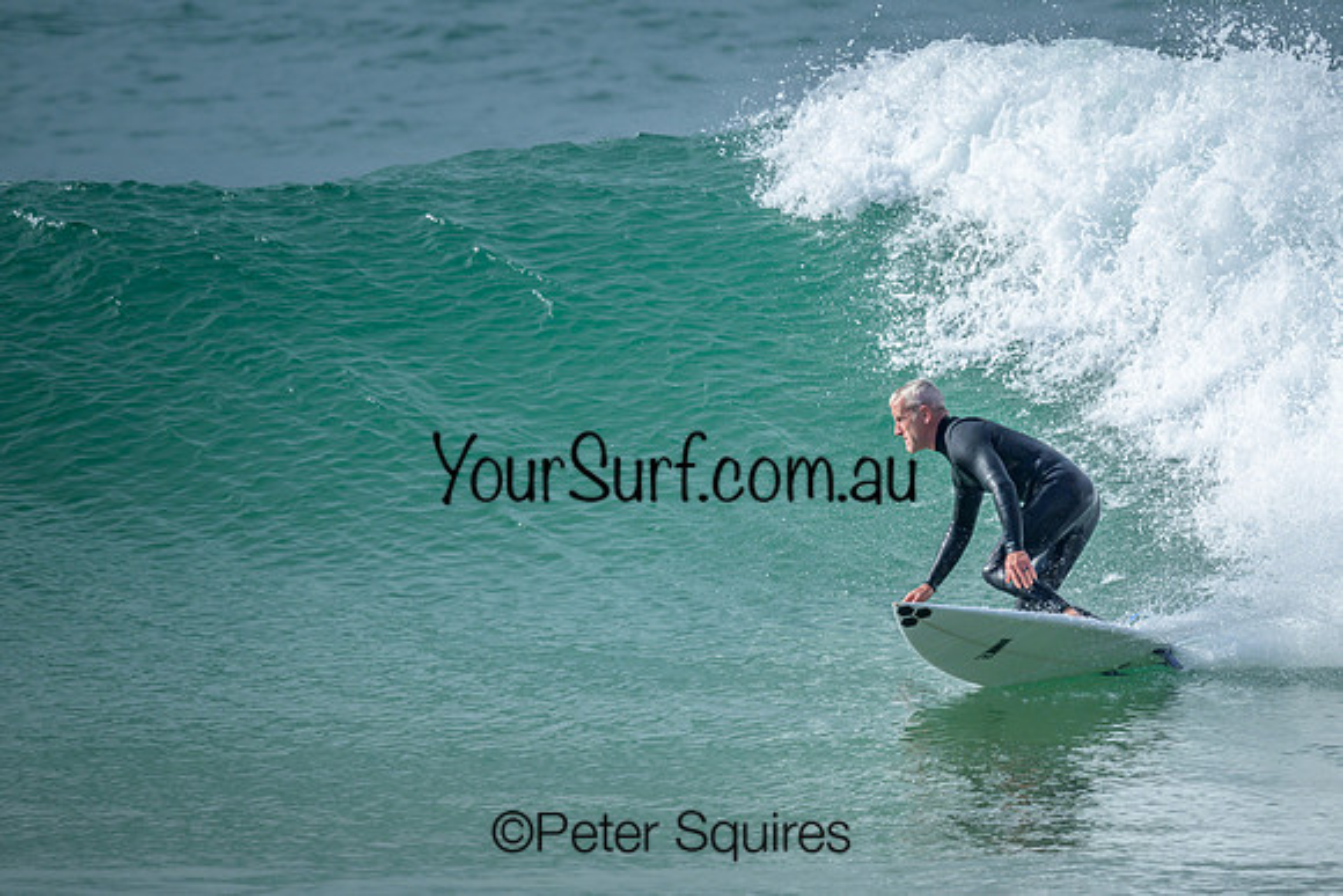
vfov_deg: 1.5
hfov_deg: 2.2
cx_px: 777
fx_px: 34561
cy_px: 491
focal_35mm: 926
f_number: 6.3
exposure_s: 1/2000
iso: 200
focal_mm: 800
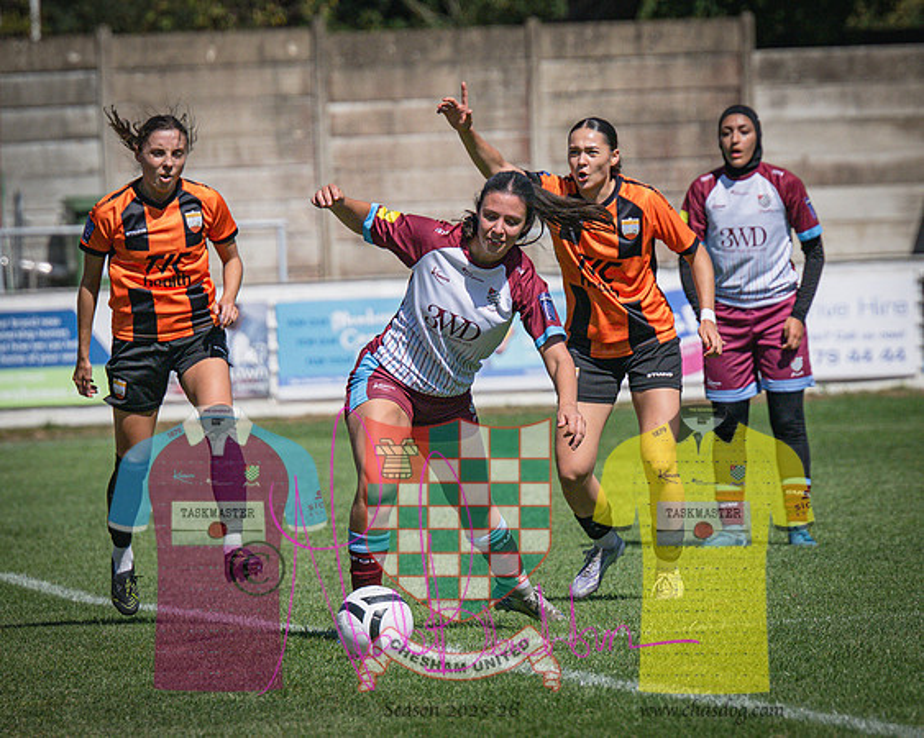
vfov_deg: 3.6
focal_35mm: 435
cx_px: 425
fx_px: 11885
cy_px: 495
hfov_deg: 4.5
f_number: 5
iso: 400
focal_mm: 190
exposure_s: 1/8000
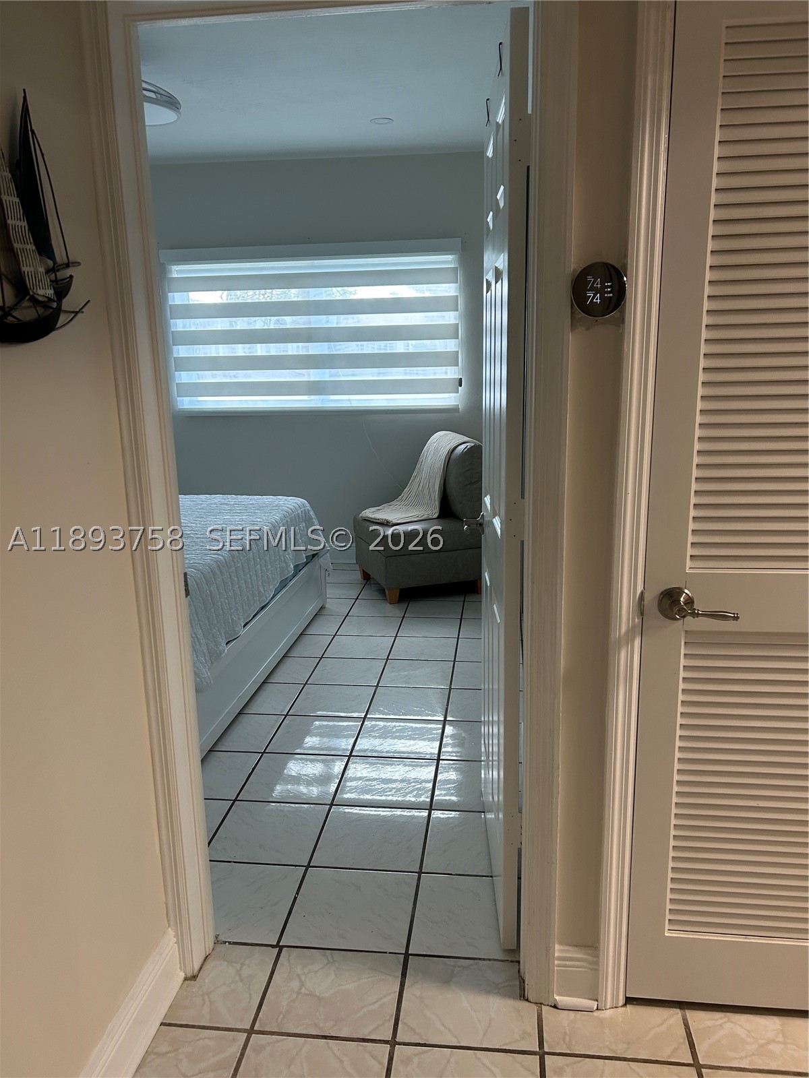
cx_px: 404
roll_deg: +1.3
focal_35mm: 26
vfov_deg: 67.3
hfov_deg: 53.1
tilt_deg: -14.1
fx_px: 810
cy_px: 539
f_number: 1.5
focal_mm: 5.7
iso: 125
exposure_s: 1/120
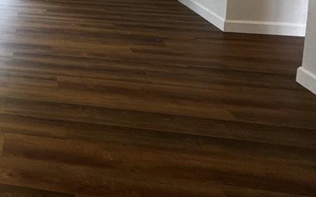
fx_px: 413
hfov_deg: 34.4
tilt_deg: -6.8
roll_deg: -0.8
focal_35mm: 48
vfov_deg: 23.8
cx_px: -54
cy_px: -57
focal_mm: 2.22
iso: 100
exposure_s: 1/120
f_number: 2.2
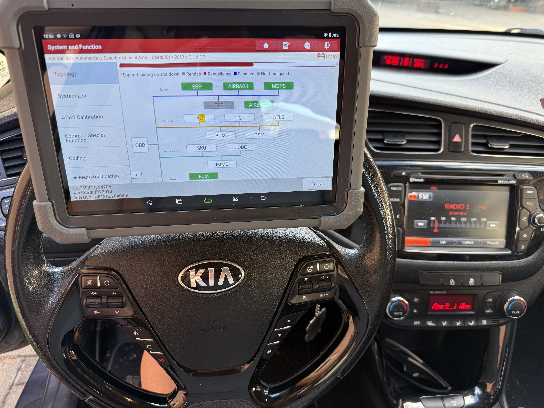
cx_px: 272
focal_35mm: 24
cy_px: 204
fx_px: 377
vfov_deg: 56.8
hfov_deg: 71.6
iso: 100
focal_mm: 6.76
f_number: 1.78
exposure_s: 1/121
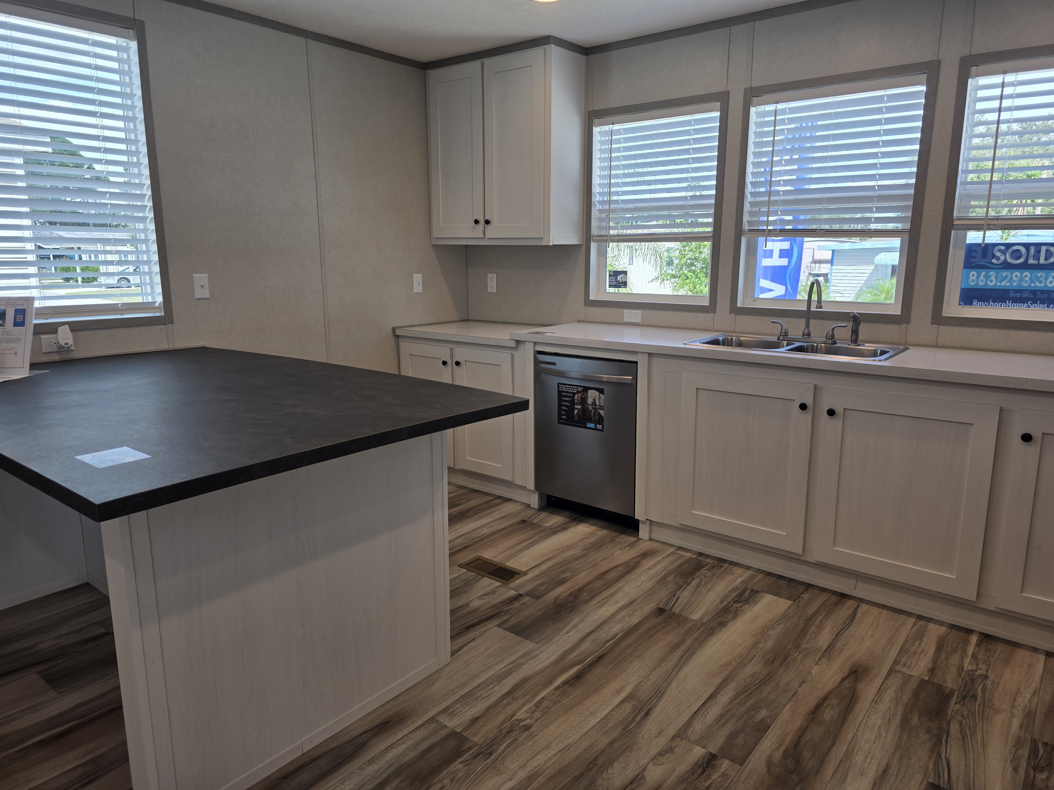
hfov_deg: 73.9
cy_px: 395
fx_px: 700
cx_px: 527
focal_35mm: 23
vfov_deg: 58.9
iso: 16
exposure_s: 1/120
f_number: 1.7
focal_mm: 6.3
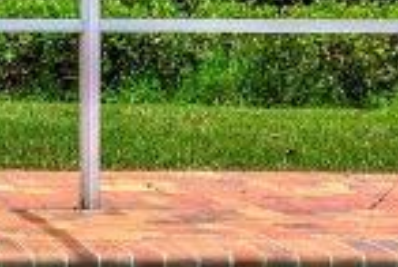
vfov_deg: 10.8
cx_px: -345
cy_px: -27
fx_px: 1396
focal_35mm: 126
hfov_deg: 14.1
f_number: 5.6
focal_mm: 16
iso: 100
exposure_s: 1/800
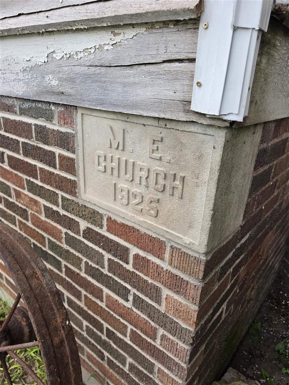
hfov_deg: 58.9
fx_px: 256
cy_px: 192
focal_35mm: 23
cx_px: 144
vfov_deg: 73.9
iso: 10
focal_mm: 6.5
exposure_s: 1/187
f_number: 1.4
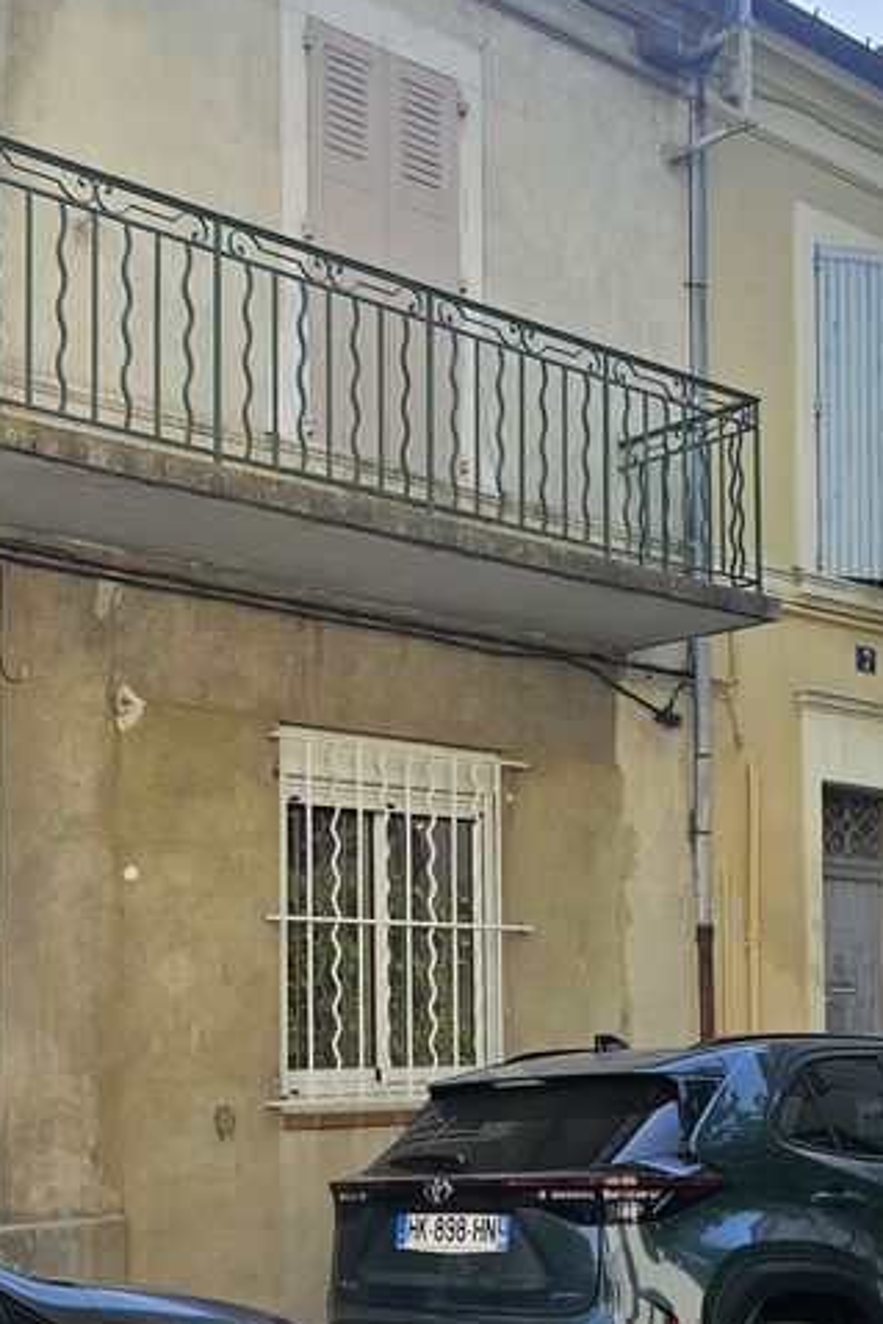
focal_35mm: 50
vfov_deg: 38.8
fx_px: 1838
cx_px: 299
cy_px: 953
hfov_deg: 26.9
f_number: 1.7
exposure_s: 1/350
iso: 10
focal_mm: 6.3
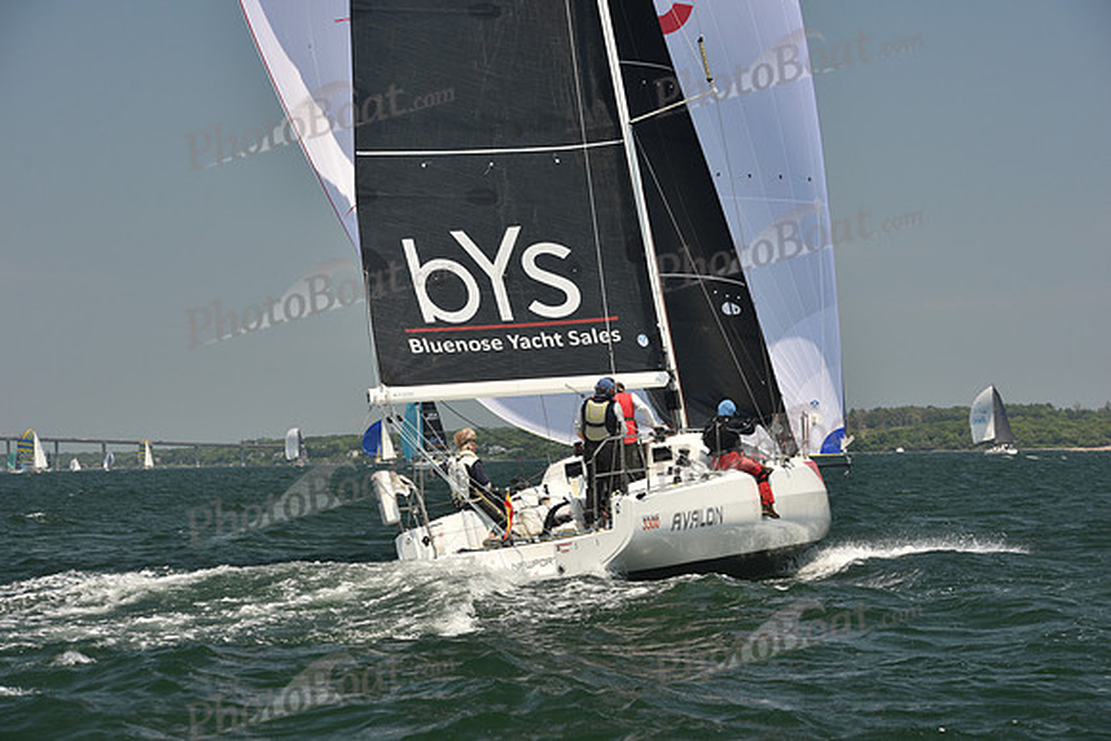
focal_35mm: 95
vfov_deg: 14.4
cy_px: 370
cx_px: 556
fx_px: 2932
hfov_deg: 21.5
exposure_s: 1/640
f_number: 6.3
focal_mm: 95
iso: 250
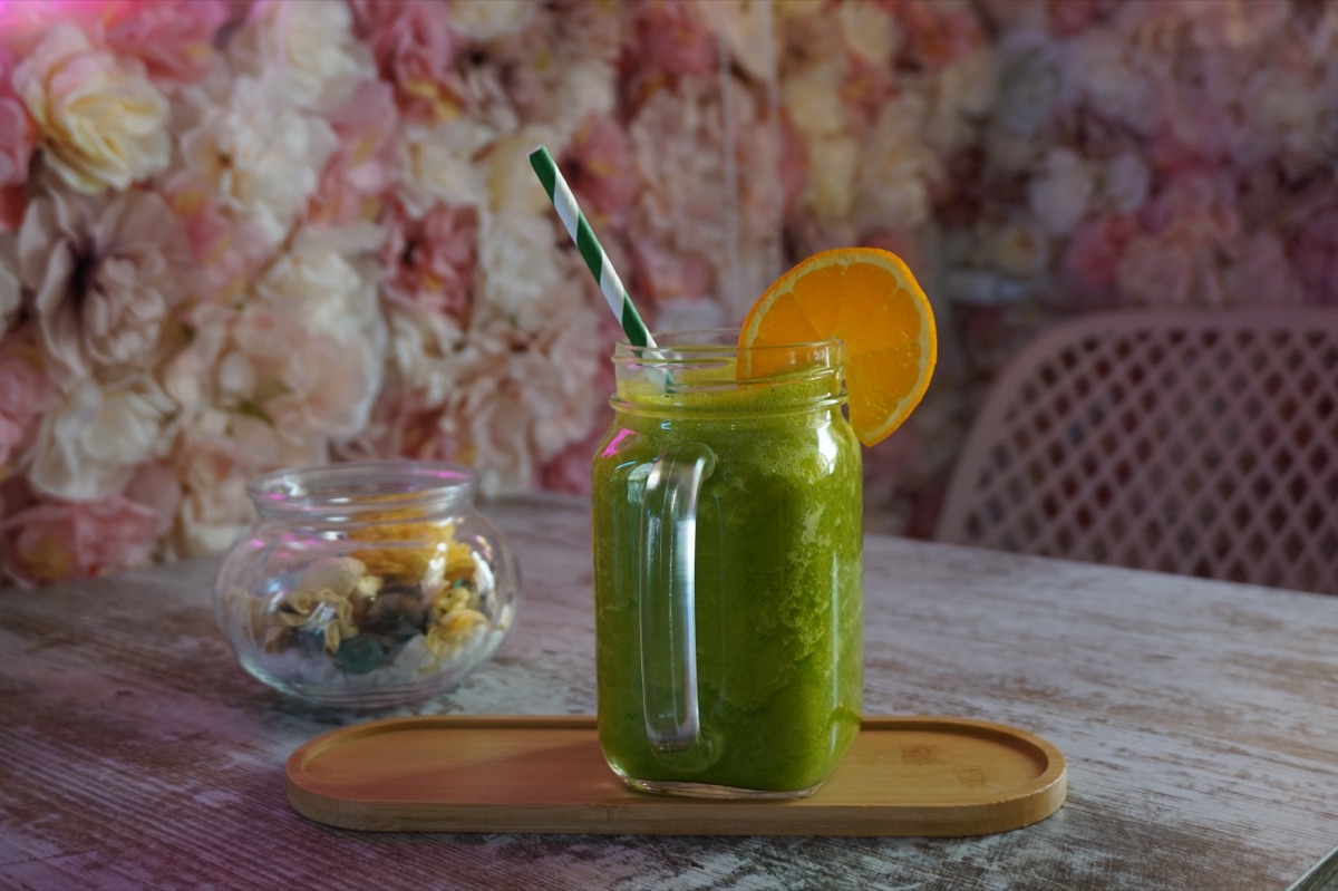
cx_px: 669
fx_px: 1505
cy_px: 446
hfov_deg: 47.9
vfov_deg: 33.0
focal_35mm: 40
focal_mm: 27
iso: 400
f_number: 4.5
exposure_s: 1/60
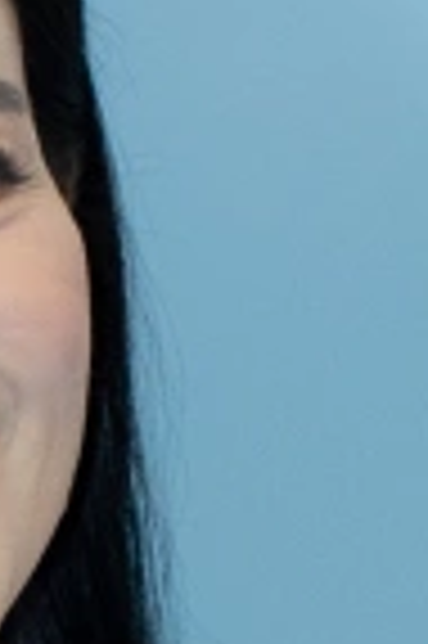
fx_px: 13818
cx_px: -270
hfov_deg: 1.8
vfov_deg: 2.6
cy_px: 1675
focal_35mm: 773
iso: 500
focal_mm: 72
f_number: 2.8
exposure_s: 1/250
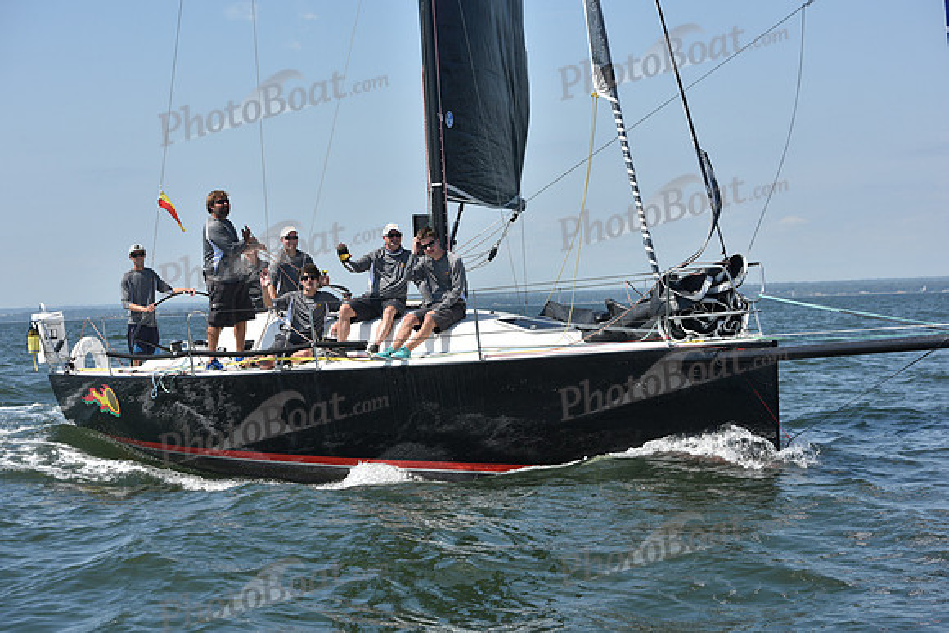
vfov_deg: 15.2
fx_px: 2373
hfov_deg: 22.6
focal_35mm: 90
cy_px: 316
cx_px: 474
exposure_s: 1/1250
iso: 250
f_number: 7.1
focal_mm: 90
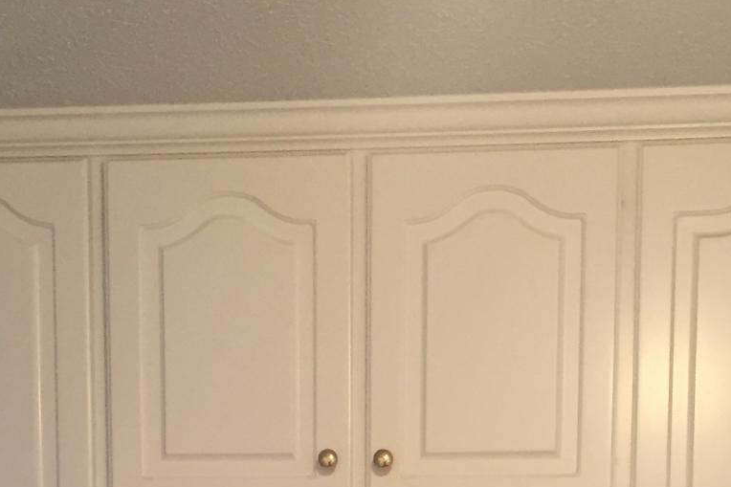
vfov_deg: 14.8
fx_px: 1604
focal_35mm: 79
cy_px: 907
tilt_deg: -4.3
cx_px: 440
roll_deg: -0.6
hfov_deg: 25.6
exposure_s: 1/30
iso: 125
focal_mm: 4.15
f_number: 2.2
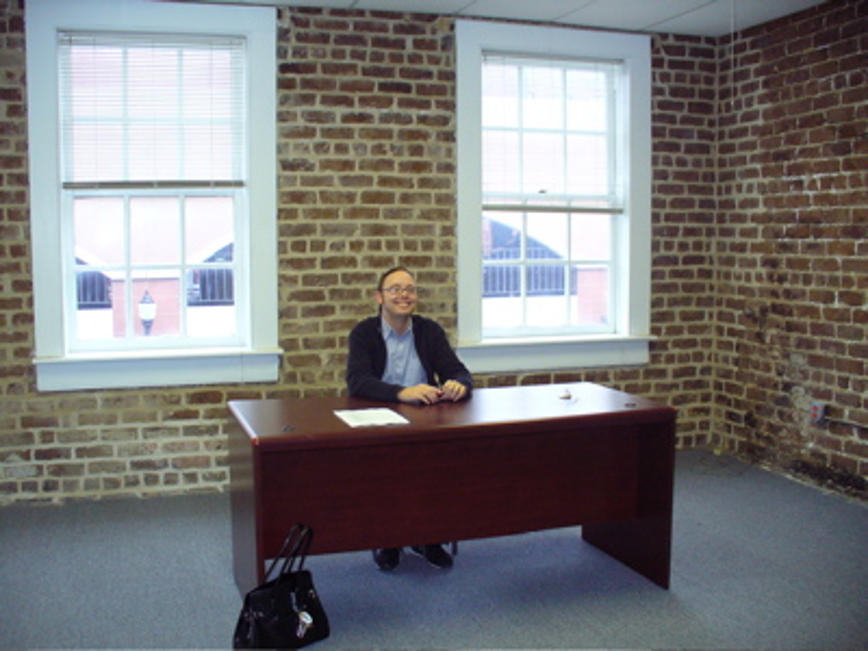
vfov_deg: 38.7
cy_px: 326
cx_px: 434
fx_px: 928
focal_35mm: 37
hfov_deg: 50.1
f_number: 2.8
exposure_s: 1/30
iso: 160
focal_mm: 6.1
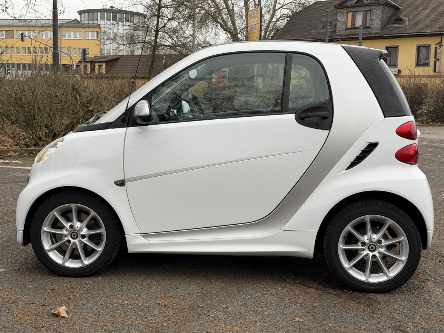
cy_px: 167
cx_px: 223
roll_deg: -1.9
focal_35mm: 49
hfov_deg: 38.9
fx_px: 628
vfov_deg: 29.7
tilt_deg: -6.2
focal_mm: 6.76
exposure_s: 1/726
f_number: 1.78
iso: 64
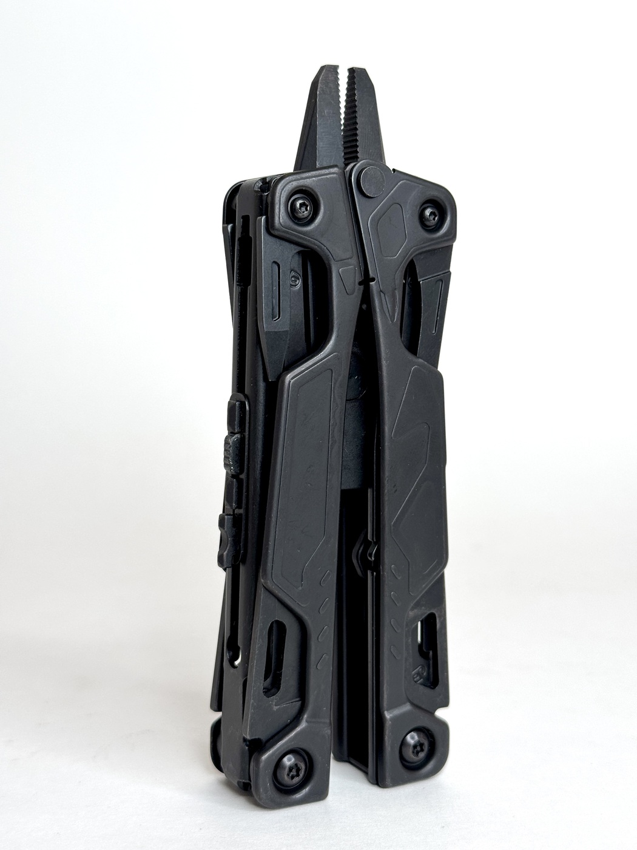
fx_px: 1178
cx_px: 318
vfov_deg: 39.7
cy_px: 425
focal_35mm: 48
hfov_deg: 30.3
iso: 64
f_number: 1.78
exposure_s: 1/293
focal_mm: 6.76
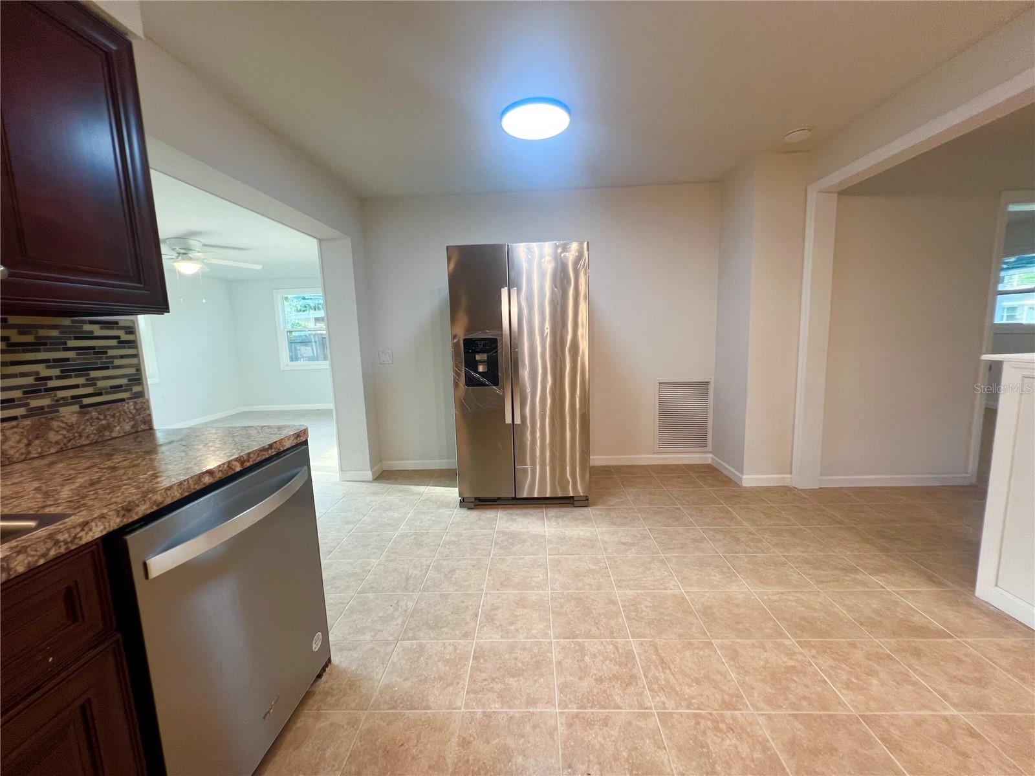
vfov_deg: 89.9
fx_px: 389
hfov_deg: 106.2
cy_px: 388
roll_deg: +1.2
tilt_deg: -8.0
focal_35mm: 13
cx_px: 518
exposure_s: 1/120
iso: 160
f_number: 1.8
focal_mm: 1.57
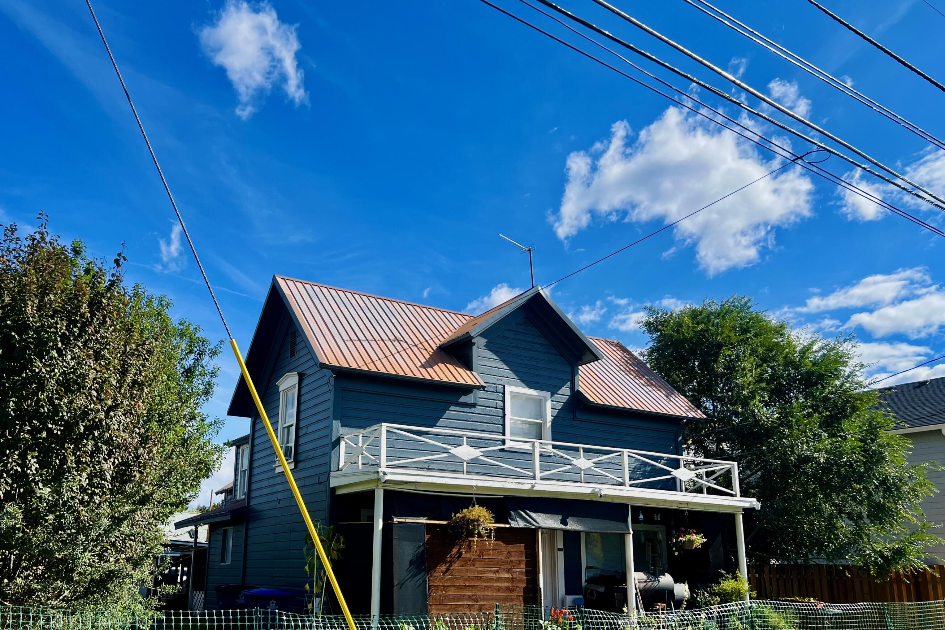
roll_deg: -0.9
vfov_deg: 42.2
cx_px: 416
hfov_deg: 60.1
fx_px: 814
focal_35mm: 31
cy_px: 356
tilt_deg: +15.5
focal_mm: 5.7
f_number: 1.5
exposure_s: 1/4115
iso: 50
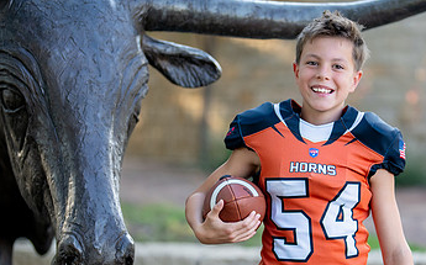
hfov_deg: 19.2
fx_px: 1253
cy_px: 198
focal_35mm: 108
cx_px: 320
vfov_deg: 12.1
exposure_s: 1/1600
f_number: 1.2
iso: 200
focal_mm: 50
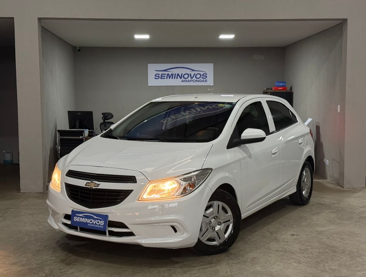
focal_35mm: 48
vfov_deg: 30.4
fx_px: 509
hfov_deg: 39.5
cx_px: 183
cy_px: 138
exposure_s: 1/60
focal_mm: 6.76
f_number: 1.78
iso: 160
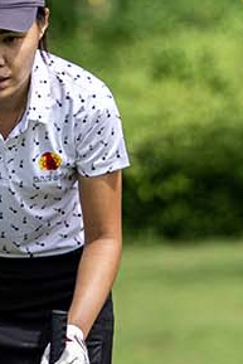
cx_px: -229
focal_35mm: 698
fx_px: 7058
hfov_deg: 2.0
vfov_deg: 3.0
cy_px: 149
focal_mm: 140
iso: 560
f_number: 3.2
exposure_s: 1/5000
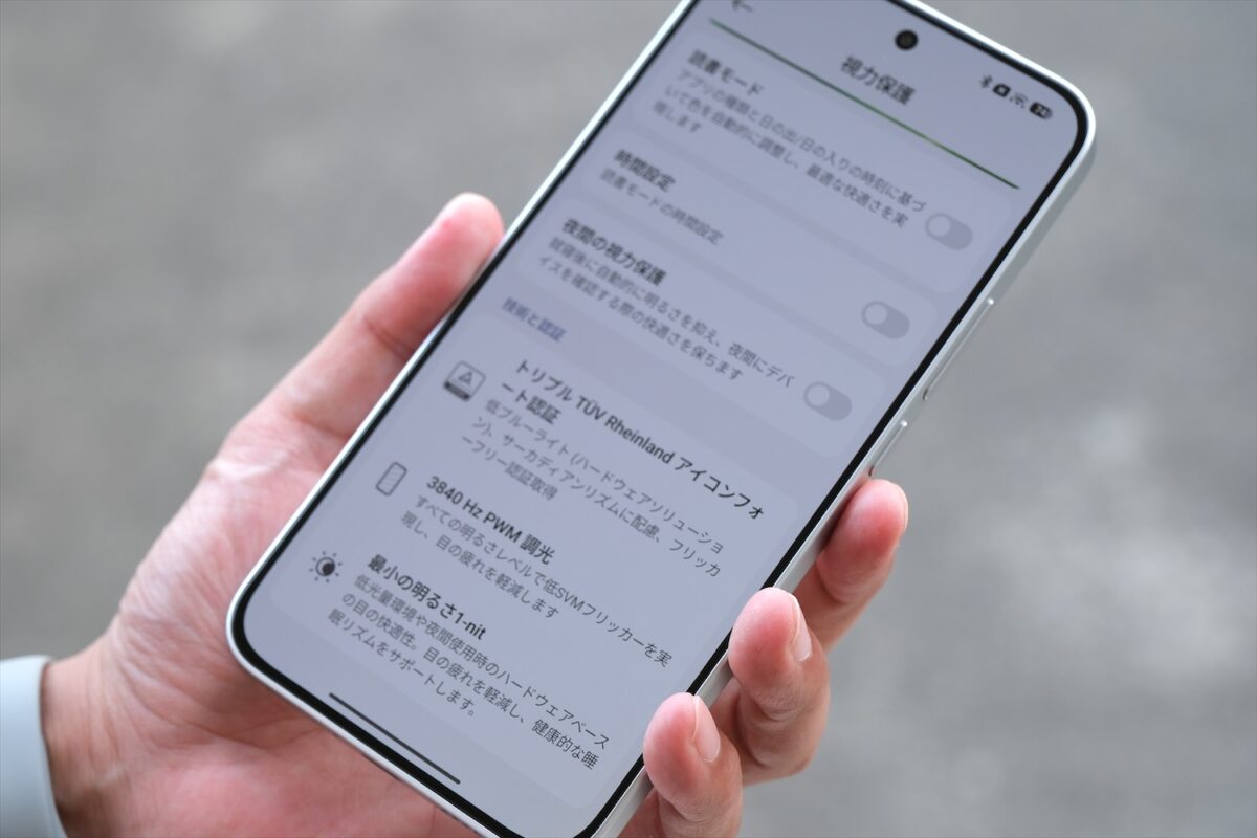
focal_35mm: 83
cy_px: 419
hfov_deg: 24.5
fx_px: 2898
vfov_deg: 16.5
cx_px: 628
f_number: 5
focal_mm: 55
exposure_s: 1/125
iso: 160
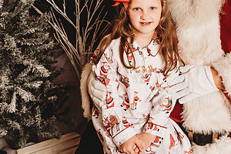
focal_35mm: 60
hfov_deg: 32.5
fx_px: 385
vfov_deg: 22.1
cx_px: 185
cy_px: 13
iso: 100
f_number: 4
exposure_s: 1/160
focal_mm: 31
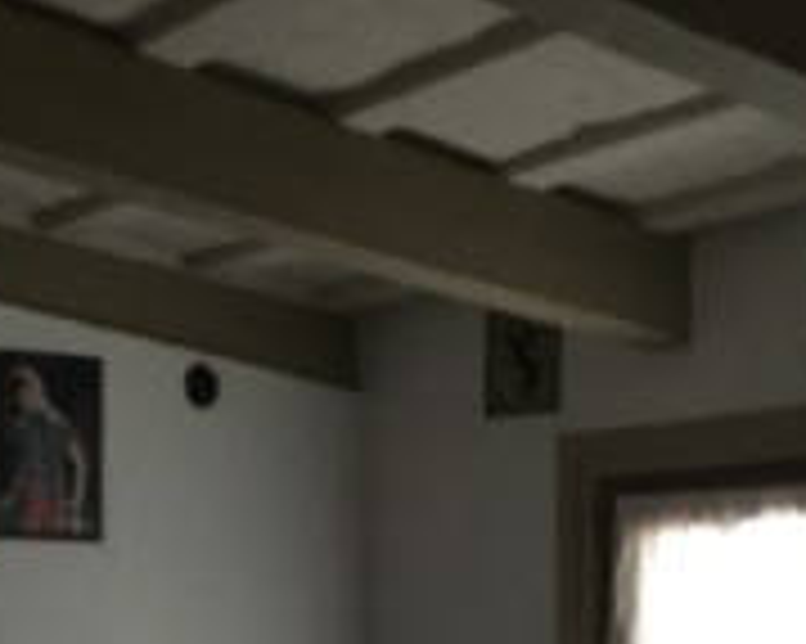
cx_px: 113
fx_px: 1693
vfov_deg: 20.7
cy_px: 680
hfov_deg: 26.1
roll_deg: -0.6
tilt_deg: -2.4
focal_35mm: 71
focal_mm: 4.15
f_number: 2.2
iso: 320
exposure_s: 1/17
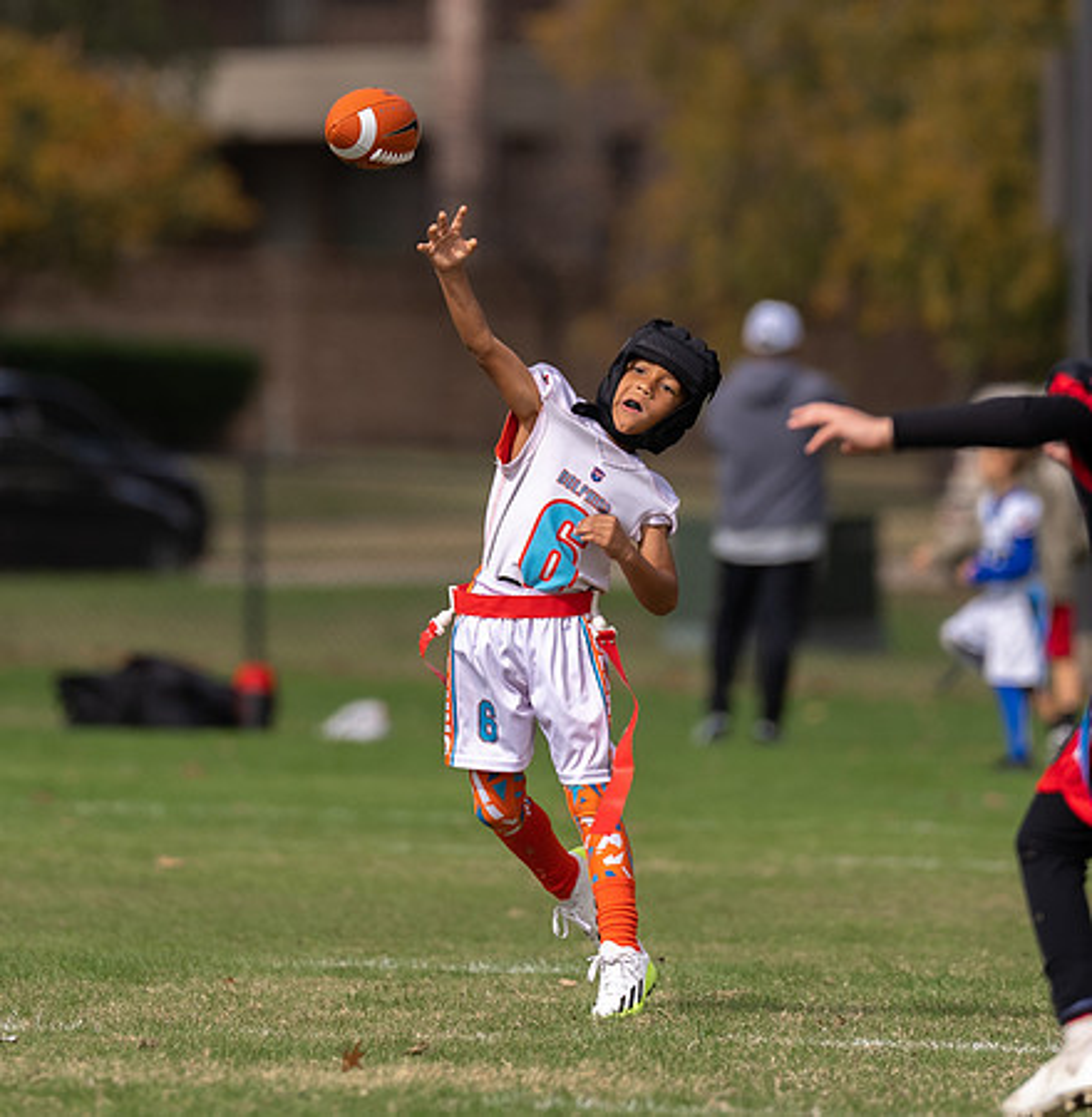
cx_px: 462
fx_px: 19618
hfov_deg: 3.2
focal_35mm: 543
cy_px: 264
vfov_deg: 3.3
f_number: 2.8
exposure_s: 1/3200
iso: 100
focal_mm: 200
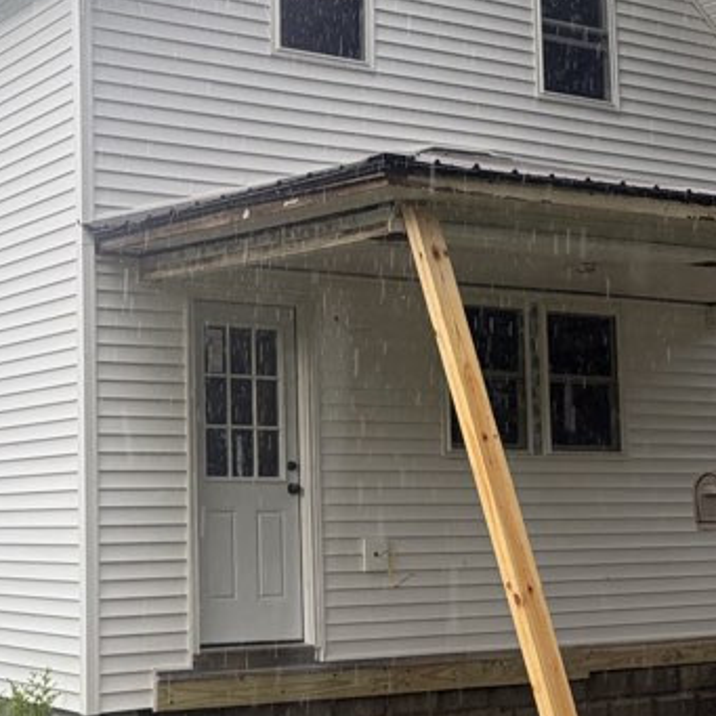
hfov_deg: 24.6
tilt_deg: +6.2
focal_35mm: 69
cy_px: 388
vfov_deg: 25.0
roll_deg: +2.3
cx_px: 153
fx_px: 1615
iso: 50
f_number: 1.6
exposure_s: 1/369
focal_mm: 5.96
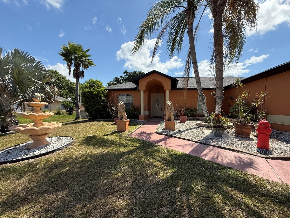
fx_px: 126
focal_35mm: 15
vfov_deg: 81.6
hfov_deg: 98.0
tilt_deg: -3.4
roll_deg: -0.3
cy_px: 116
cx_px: 155
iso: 64
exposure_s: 1/1745
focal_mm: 2.22
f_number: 2.2
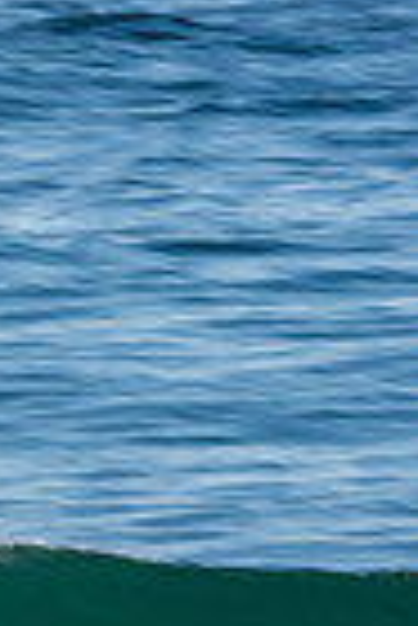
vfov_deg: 0.8
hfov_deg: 0.6
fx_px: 42492
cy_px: 556
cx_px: -876
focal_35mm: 2446
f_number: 25
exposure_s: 1/25
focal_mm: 390
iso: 100
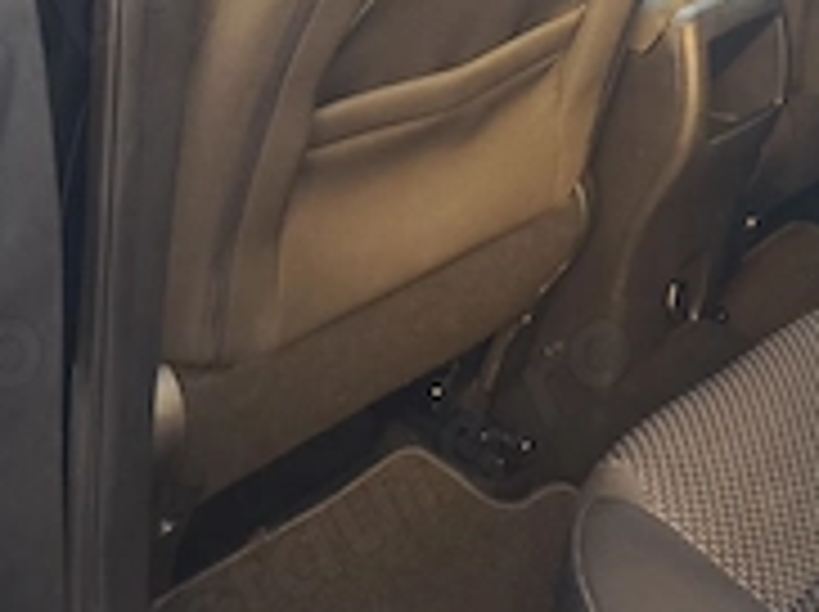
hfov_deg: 25.1
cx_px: 693
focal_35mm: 76
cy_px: -104
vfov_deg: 18.4
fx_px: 1796
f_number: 1.6
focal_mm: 6.57
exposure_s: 1/100
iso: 160
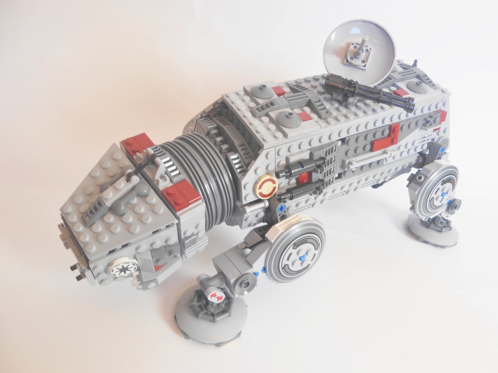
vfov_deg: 53.1
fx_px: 374
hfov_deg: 67.3
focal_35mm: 26
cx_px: 249
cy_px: 186
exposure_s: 1/30
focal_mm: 4.6
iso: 80
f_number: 3.5
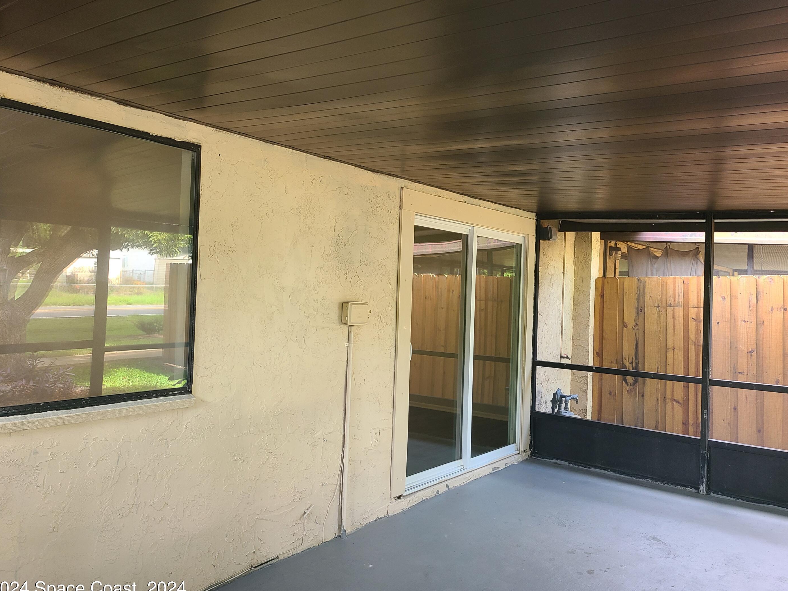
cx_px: 399
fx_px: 637
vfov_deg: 49.7
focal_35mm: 28
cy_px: 299
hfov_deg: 63.4
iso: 160
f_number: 1.8
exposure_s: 1/60
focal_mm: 5.4
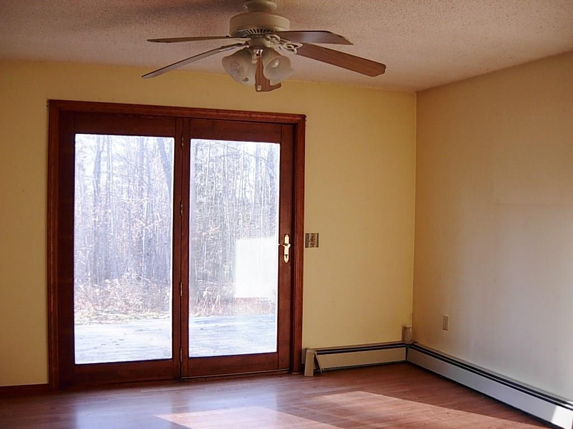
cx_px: 286
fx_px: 596
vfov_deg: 39.7
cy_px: 214
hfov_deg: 51.4
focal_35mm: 36
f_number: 2.7
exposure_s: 1/57
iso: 50
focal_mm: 7.5
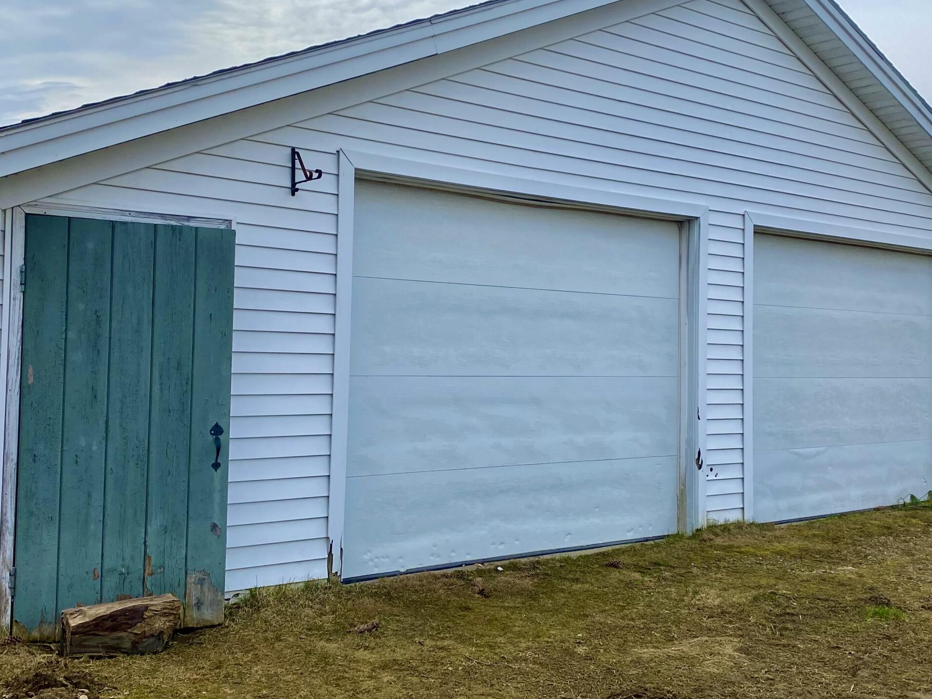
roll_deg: -1.2
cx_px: 491
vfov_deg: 35.1
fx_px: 1104
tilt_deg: +1.9
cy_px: 313
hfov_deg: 45.8
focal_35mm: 41
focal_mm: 4.25
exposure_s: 1/2513
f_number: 1.8
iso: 32
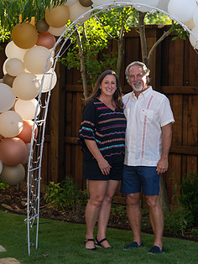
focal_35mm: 103
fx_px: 786
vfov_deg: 19.1
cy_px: 124
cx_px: 112
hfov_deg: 14.4
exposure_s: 1/320
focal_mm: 75
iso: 100
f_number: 3.5
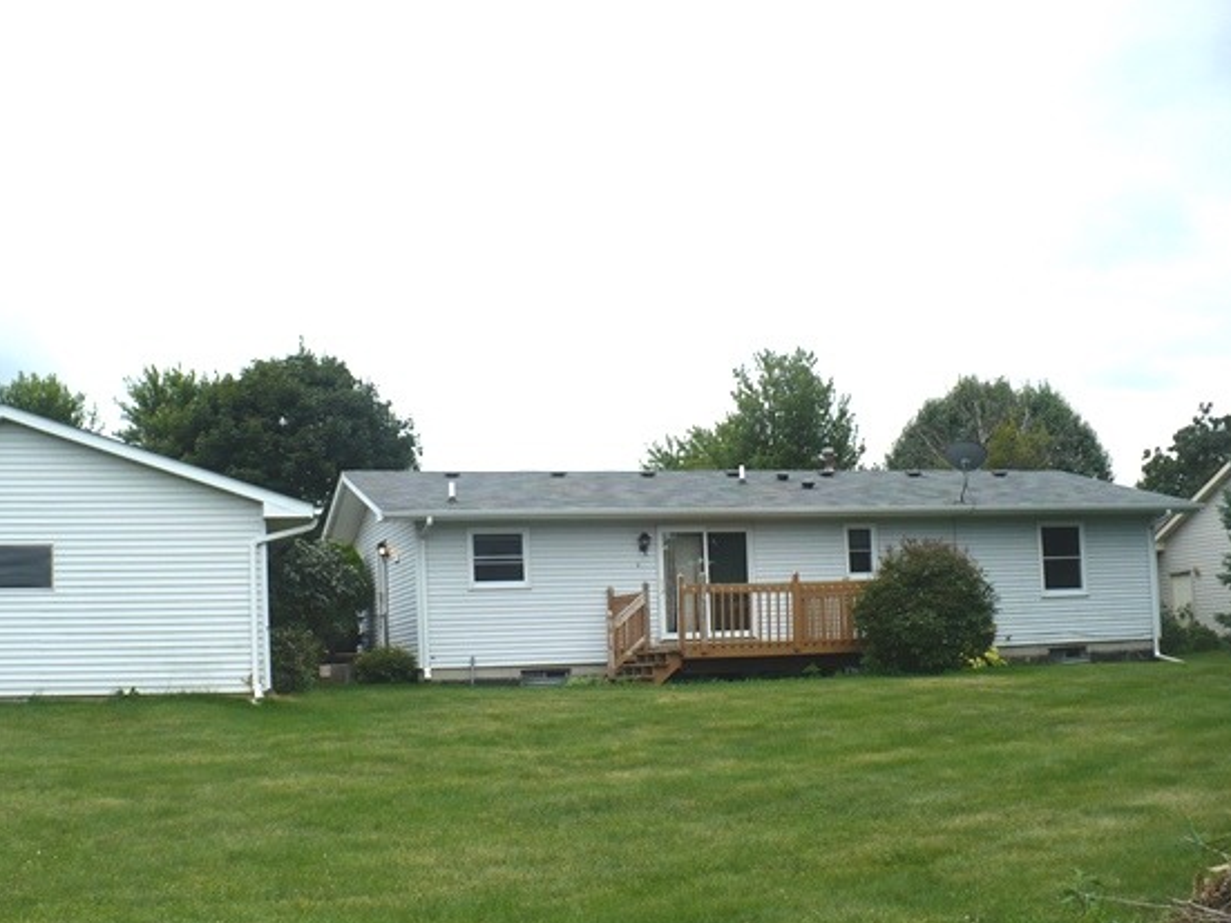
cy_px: 514
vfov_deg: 33.5
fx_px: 1529
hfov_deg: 43.8
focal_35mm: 43
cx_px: 550
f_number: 2.8
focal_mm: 6.1
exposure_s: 1/640
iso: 100
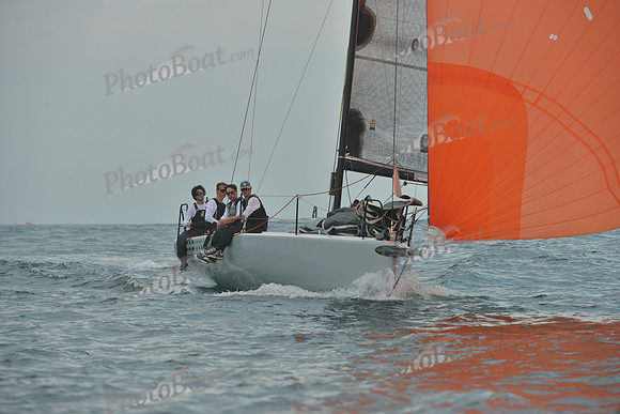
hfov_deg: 8.2
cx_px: 310
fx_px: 4306
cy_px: 207
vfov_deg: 5.5
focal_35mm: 250
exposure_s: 1/800
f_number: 7.1
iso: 280
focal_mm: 250
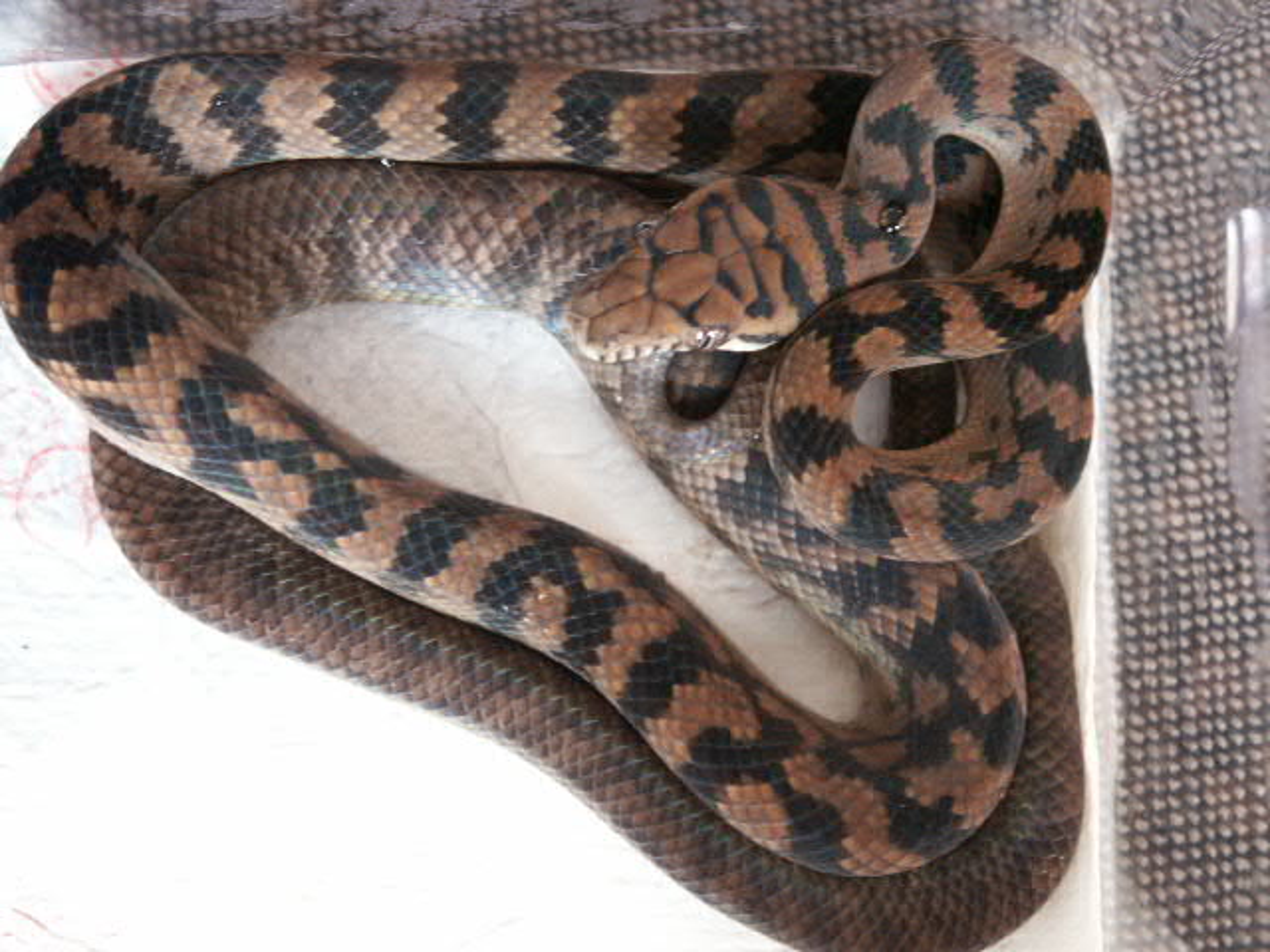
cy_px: 476
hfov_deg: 13.6
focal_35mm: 145
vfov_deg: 10.2
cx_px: 635
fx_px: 5320
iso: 200
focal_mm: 36.7
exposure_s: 1/1.5
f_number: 3.5
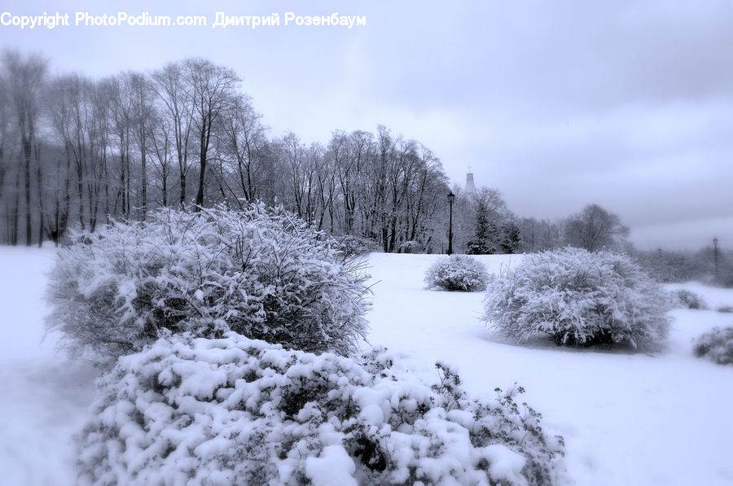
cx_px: 366
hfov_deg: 60.4
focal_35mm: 31
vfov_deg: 42.2
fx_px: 630
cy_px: 243
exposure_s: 1/800
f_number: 8
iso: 640
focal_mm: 31
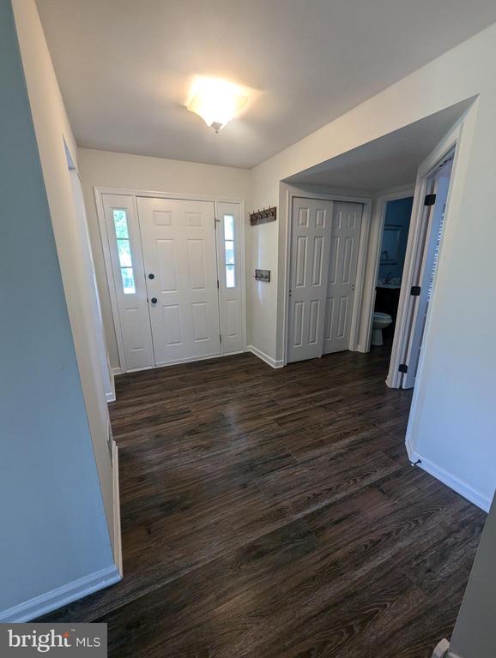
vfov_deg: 106.1
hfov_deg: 90.0
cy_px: 329
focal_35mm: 13
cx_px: 248
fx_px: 248
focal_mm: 1.95
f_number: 2.2
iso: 93
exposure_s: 1/30
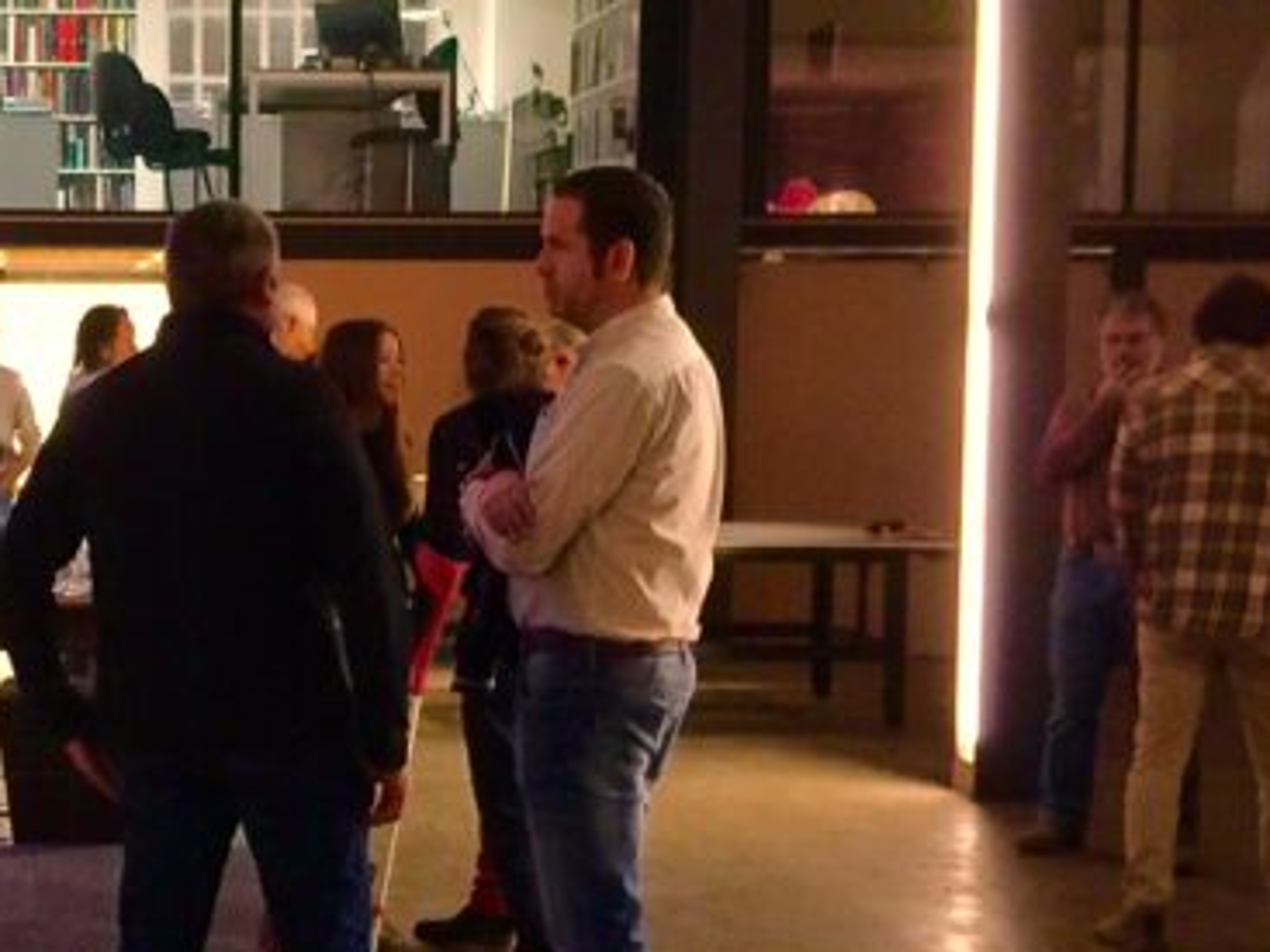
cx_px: -14
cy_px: 554
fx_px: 2971
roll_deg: +0.3
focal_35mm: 81
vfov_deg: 18.2
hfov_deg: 23.1
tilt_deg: -3.7
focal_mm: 4.15
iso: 125
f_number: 2.2
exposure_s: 1/8
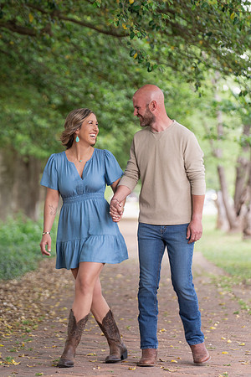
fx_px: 1778
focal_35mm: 170
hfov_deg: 8.1
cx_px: 126
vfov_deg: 12.1
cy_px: 188
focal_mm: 170
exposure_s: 1/200
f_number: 4
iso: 800
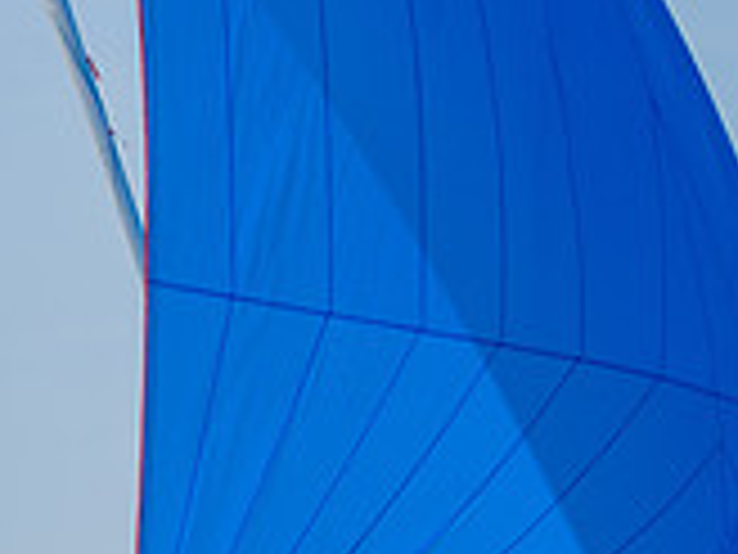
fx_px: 7824
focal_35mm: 367
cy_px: 790
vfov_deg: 4.0
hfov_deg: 5.4
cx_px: -81
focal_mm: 70
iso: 200
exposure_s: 1/1000
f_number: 6.3
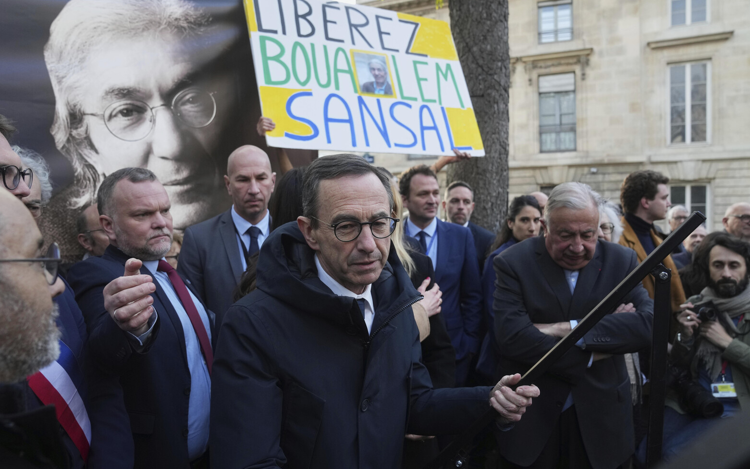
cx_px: 368
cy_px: 249
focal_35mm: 25
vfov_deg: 49.2
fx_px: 511
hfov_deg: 72.6
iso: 1250
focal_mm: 24
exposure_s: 1/640
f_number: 4
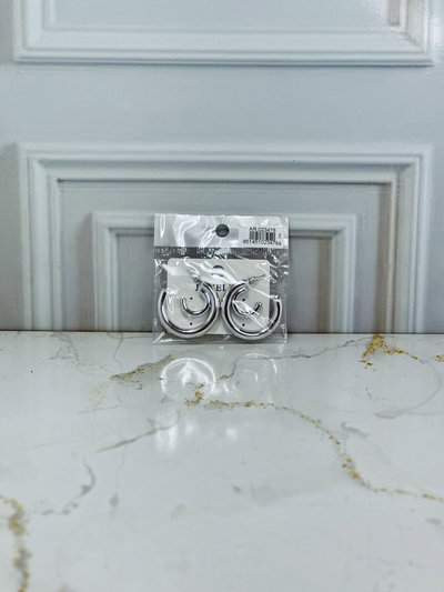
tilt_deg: -13.7
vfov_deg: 25.3
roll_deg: -1.0
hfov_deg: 19.1
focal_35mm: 77
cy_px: 296
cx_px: 222
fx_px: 1316
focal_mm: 9
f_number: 2.8
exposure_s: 1/100
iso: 50
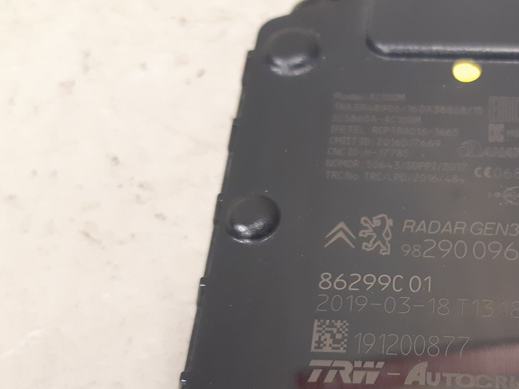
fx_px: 645
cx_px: 426
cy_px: 297
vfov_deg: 32.9
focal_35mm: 43
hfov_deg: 41.6
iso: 250
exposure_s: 1/25
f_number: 1.7
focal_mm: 3.93
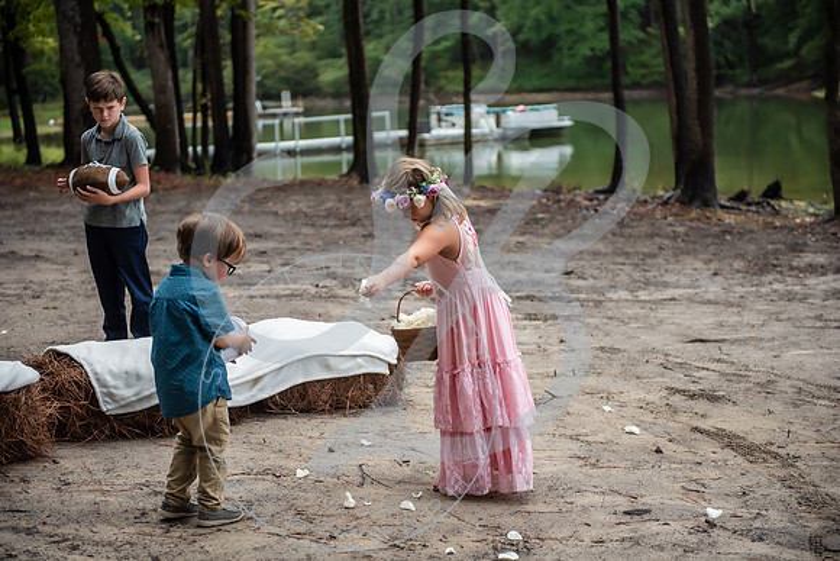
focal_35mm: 70
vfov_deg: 19.5
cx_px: 420
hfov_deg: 28.8
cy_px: 280
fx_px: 1634
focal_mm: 70
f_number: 2.8
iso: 100
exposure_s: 1/320
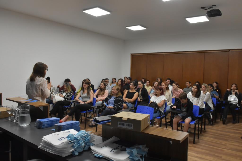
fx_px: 182
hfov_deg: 67.4
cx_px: 121
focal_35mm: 27
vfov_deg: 47.9
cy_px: 80
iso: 3200
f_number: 7.1
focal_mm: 18
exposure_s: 1/200
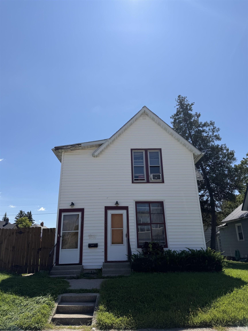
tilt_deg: +20.0
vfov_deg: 71.6
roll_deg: +0.4
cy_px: 166
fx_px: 229
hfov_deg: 56.8
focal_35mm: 24
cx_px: 124
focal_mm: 6.76
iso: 80
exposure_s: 1/5714
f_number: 1.78
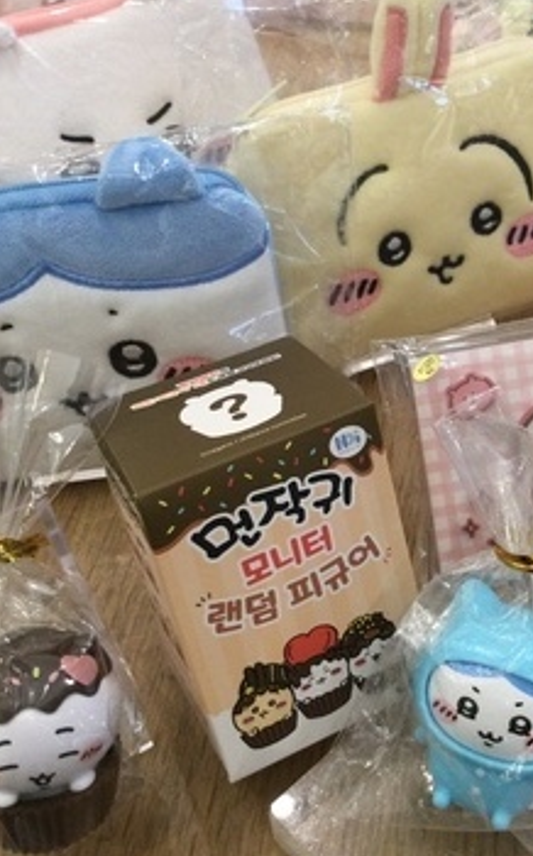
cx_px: 436
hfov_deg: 26.8
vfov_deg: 42.5
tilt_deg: -46.6
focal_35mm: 47
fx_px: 1095
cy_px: 357
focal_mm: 3.3
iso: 80
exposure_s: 1/30
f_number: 2.4
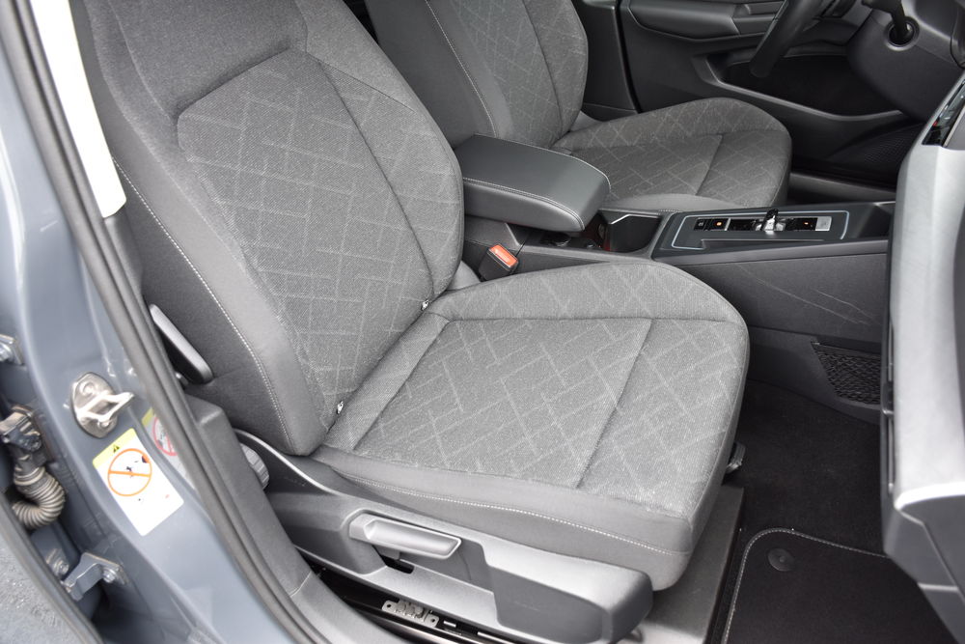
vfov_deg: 43.6
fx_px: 804
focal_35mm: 30
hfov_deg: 61.9
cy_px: 322
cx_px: 482
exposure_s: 1/100
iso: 400
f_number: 5
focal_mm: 20
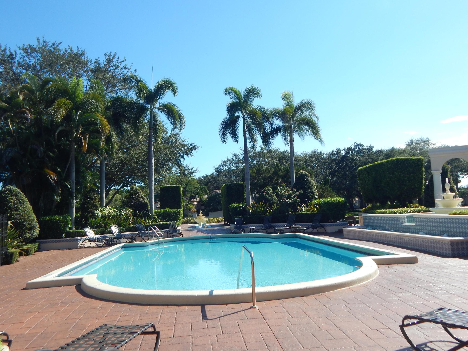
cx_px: 234
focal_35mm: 31
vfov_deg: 45.4
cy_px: 176
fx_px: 419
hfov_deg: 58.4
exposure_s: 1/400
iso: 125
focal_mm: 5.6
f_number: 6.5
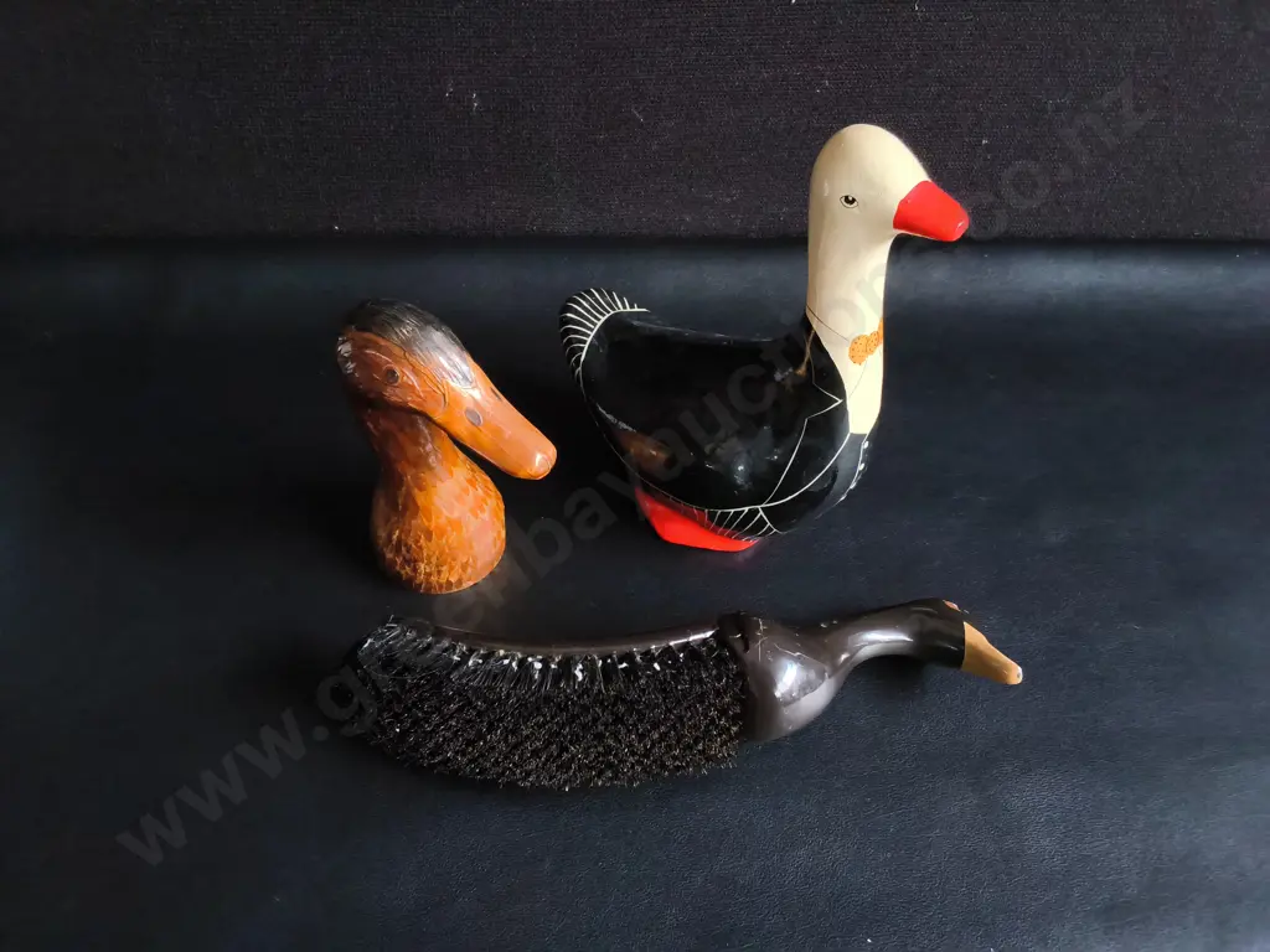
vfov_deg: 51.4
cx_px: 635
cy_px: 476
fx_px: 991
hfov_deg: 65.3
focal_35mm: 27
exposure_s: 1/120
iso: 320
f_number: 2
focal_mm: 2.87
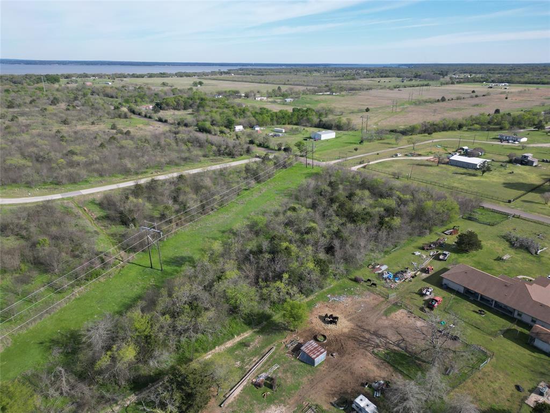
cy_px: 206
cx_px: 275
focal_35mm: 24
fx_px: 381
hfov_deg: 71.6
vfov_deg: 56.8
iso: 140
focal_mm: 6.72
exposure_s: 1/2000
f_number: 1.7
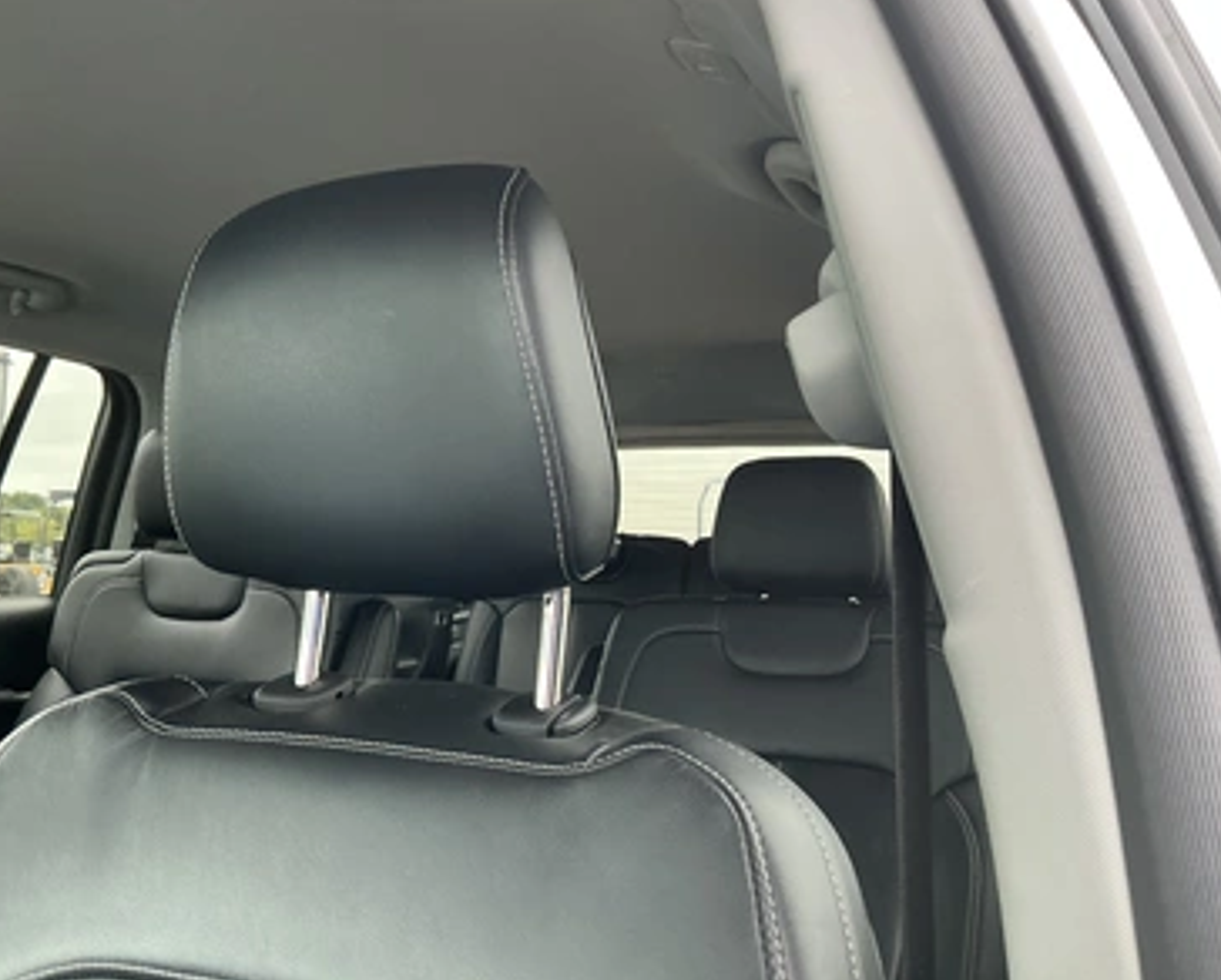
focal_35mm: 30
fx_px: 1085
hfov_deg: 58.7
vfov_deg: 48.6
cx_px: 570
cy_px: 493
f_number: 1.8
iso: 80
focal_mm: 3
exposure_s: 1/60
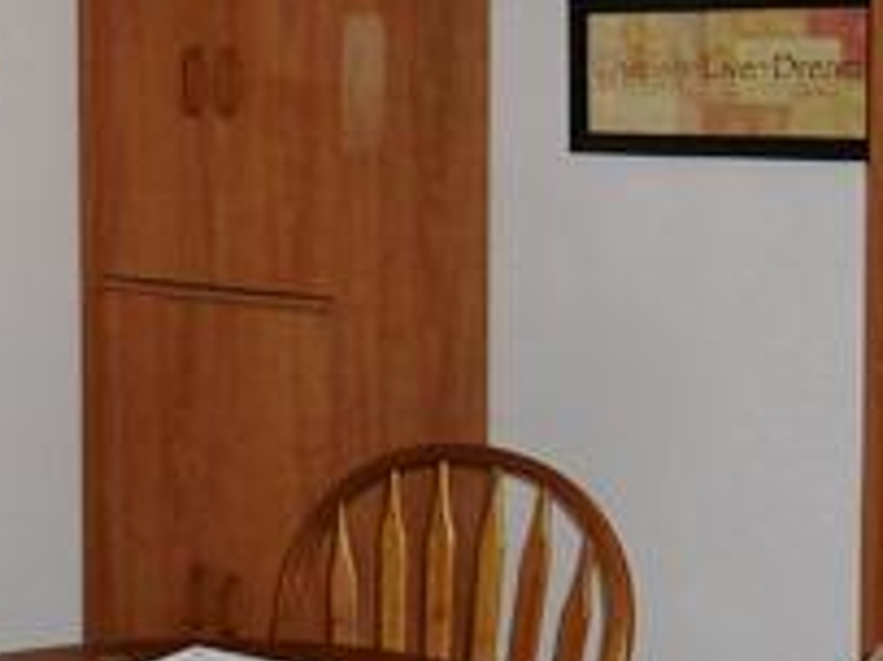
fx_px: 2090
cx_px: 278
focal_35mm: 82
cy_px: 200
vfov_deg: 17.9
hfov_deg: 23.7
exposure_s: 1/25
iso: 280
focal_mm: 4.7
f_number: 3.4
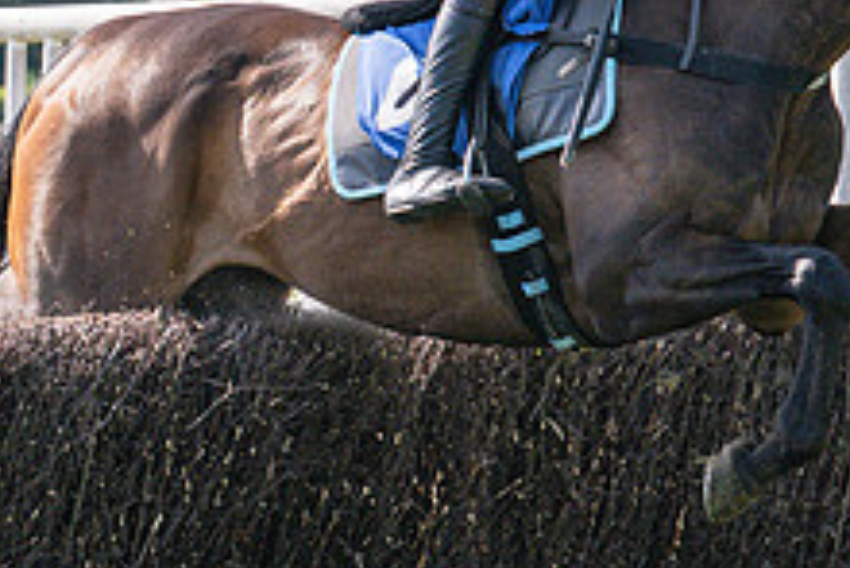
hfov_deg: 6.4
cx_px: 615
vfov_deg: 4.3
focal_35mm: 322
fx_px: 7608
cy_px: 180
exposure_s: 1/3200
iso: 400
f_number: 4
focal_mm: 70
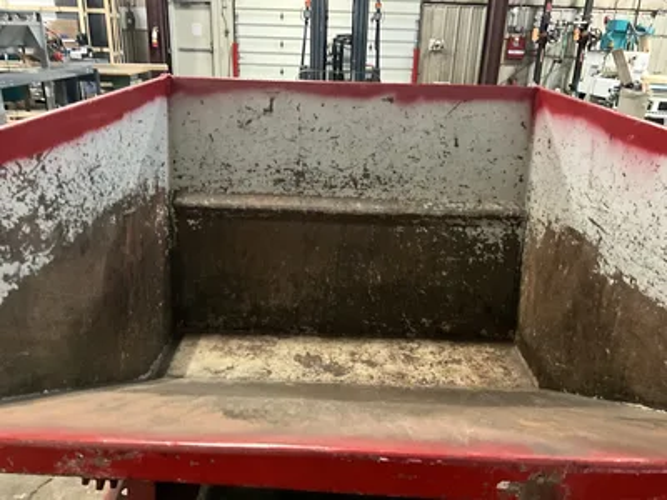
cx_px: 334
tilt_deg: -19.9
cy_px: 250
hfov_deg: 61.7
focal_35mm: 29
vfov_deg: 48.2
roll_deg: -2.7
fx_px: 559
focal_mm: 3
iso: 500
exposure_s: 1/30
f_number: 1.8
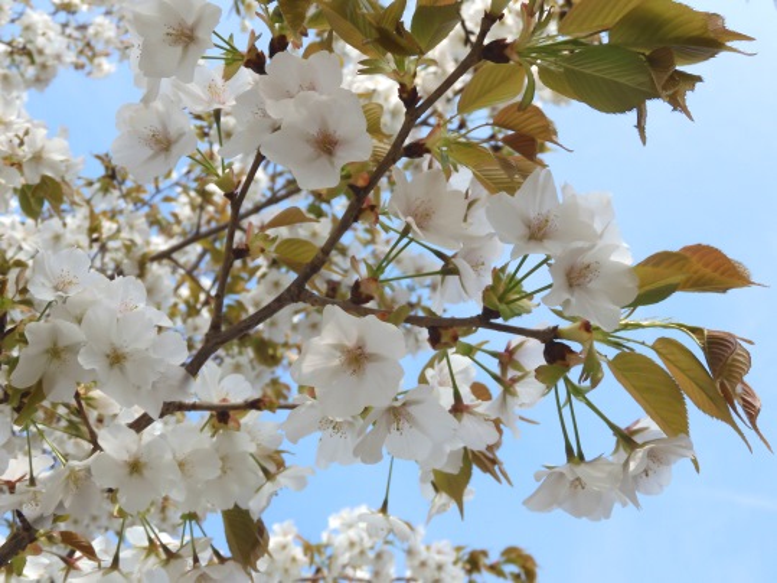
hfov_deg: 44.8
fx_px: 943
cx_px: 388
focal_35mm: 42
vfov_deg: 34.3
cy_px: 292
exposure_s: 1/800
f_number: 4
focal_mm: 7.5
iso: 100
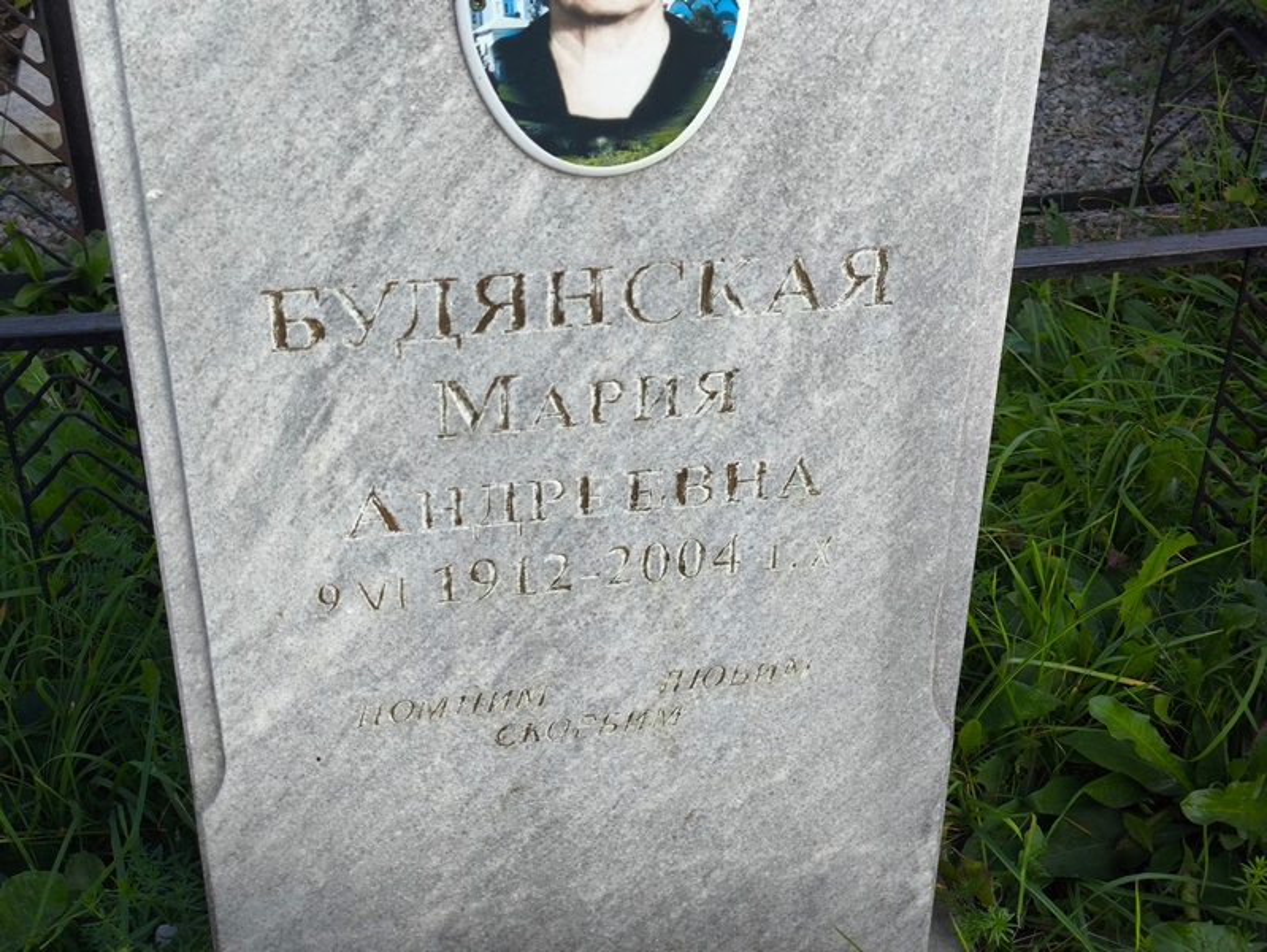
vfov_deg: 29.1
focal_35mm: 50
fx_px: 1831
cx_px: 634
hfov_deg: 38.2
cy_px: 476
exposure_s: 1/382
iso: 50
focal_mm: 4.71
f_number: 1.7
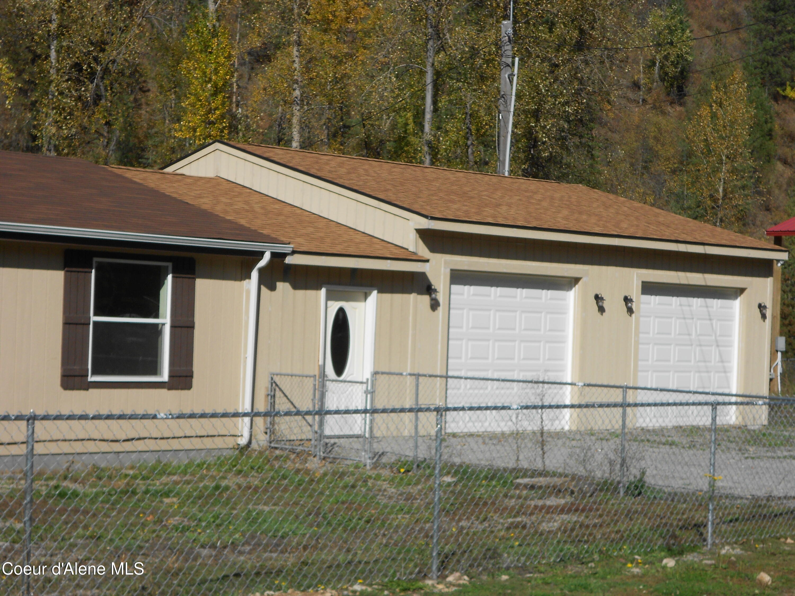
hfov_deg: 25.7
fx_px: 1745
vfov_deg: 19.4
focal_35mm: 76
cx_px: 398
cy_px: 298
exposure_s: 1/640
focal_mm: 13.5
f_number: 5.8
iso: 80
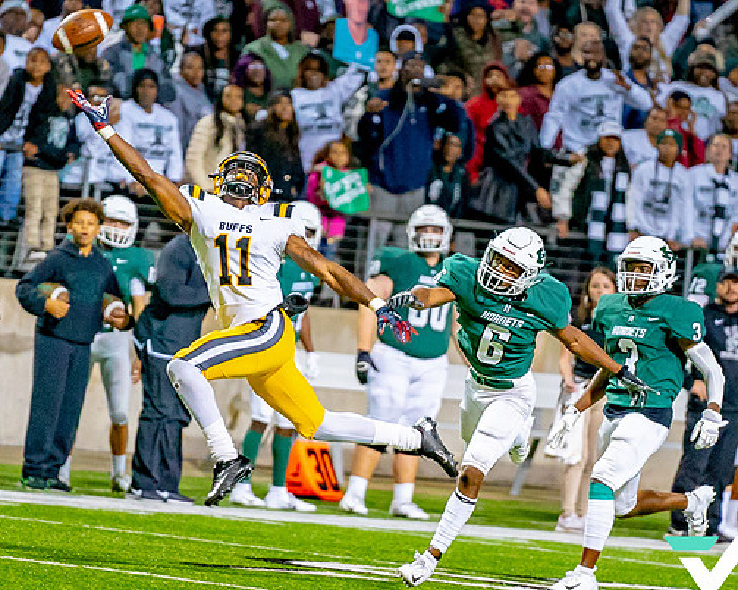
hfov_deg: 4.2
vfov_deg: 3.3
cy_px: 297
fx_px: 10109
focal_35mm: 463
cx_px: 382
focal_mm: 200
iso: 5000
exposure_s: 1/1000
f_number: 2.8
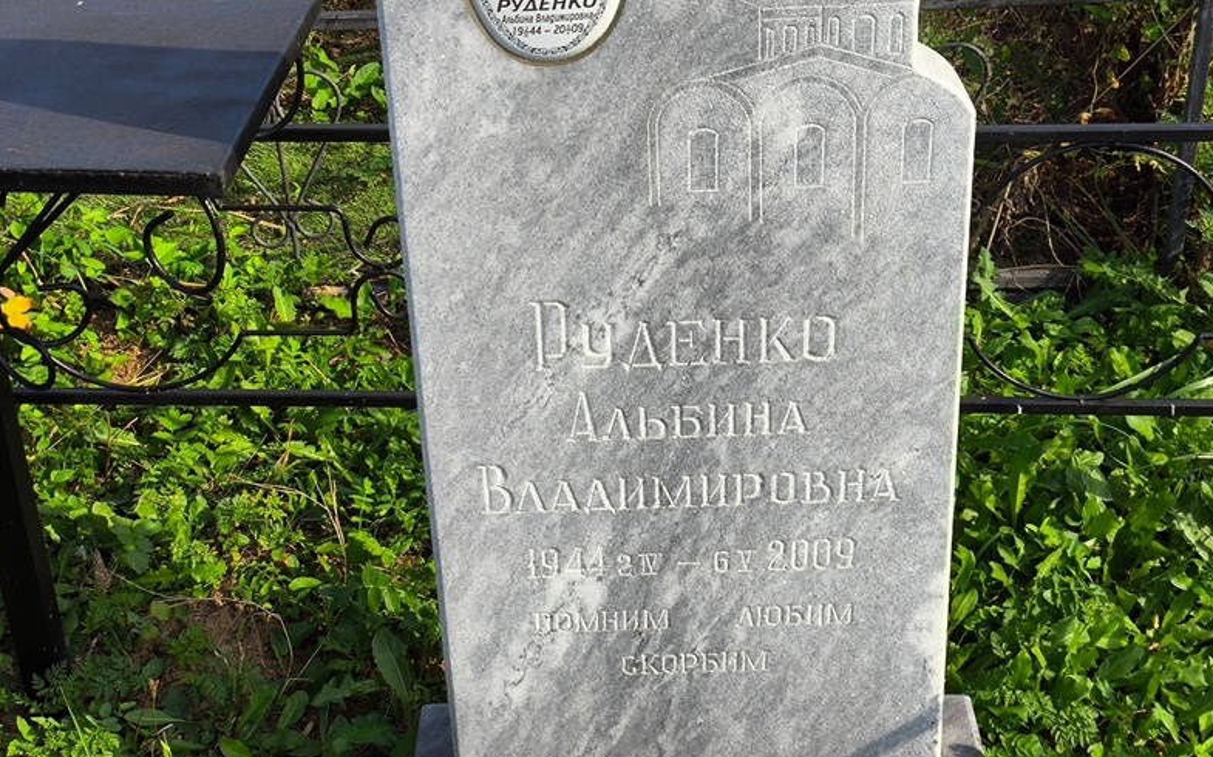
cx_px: 605
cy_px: 328
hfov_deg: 37.5
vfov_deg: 23.9
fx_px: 1785
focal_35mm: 54
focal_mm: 4.71
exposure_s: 1/1014
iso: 50
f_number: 1.7
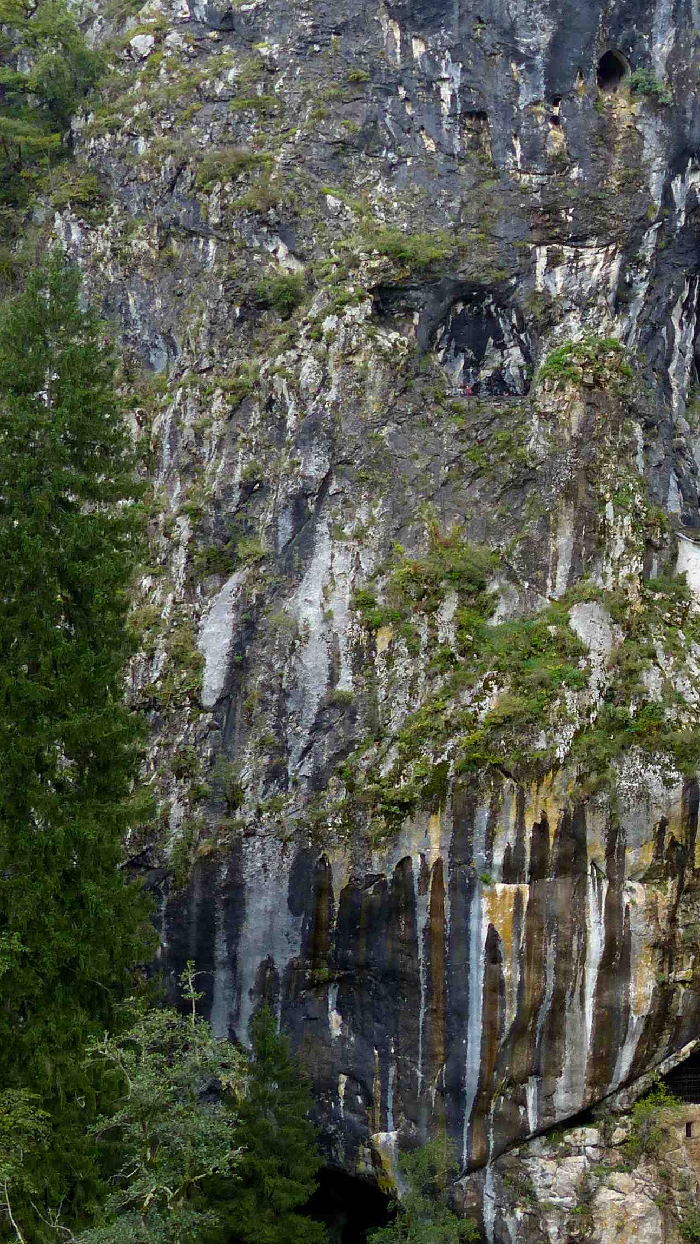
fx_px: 2375
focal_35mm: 72
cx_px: 823
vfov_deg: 29.3
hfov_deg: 16.1
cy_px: 585
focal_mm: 6.6
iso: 100
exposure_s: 1/125
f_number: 4
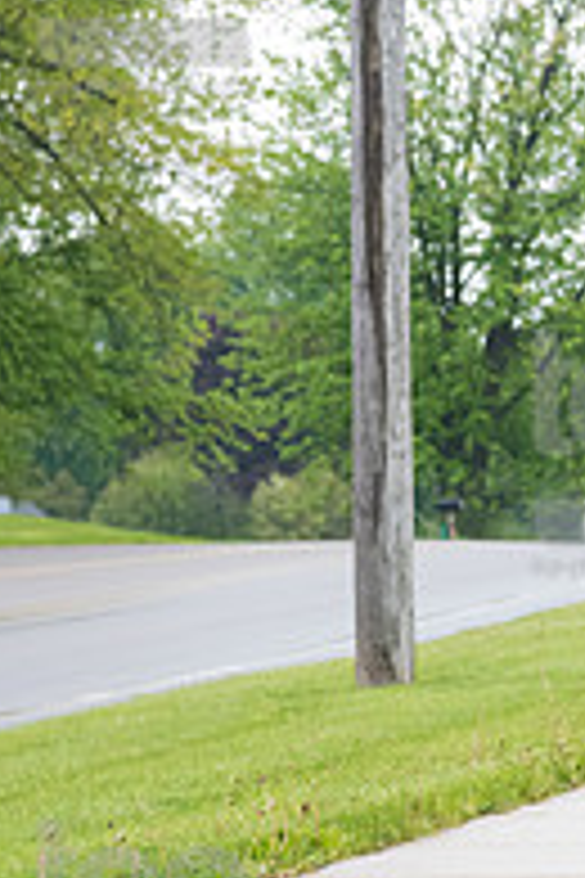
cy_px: 455
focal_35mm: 277
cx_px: 639
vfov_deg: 7.4
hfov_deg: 4.9
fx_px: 6751
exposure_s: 1/640
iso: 4000
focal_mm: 120
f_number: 6.3
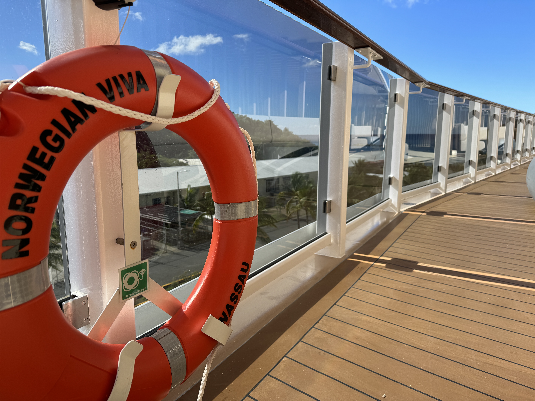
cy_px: 200
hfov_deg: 71.6
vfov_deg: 56.8
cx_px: 268
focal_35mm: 24
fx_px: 371
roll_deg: -0.5
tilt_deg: -10.4
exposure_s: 1/2252
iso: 80
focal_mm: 6.86
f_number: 1.78
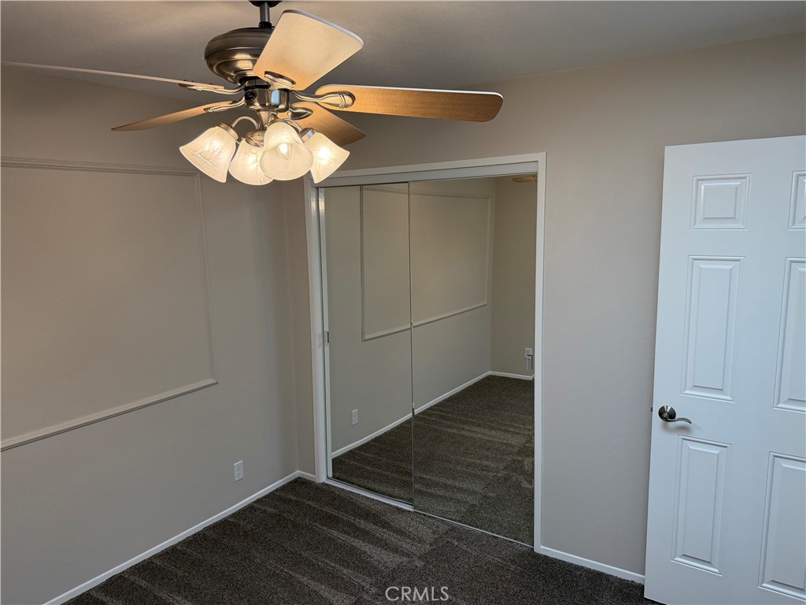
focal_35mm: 24
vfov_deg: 56.8
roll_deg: +1.5
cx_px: 403
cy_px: 302
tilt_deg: -8.6
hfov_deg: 71.6
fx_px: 559
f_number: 1.78
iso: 200
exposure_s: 1/120
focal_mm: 6.76
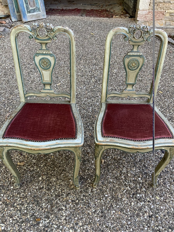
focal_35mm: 29
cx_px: 87
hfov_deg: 48.2
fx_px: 194
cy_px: 116
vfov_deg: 61.7
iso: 40
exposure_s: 1/120
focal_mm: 3
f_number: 1.8
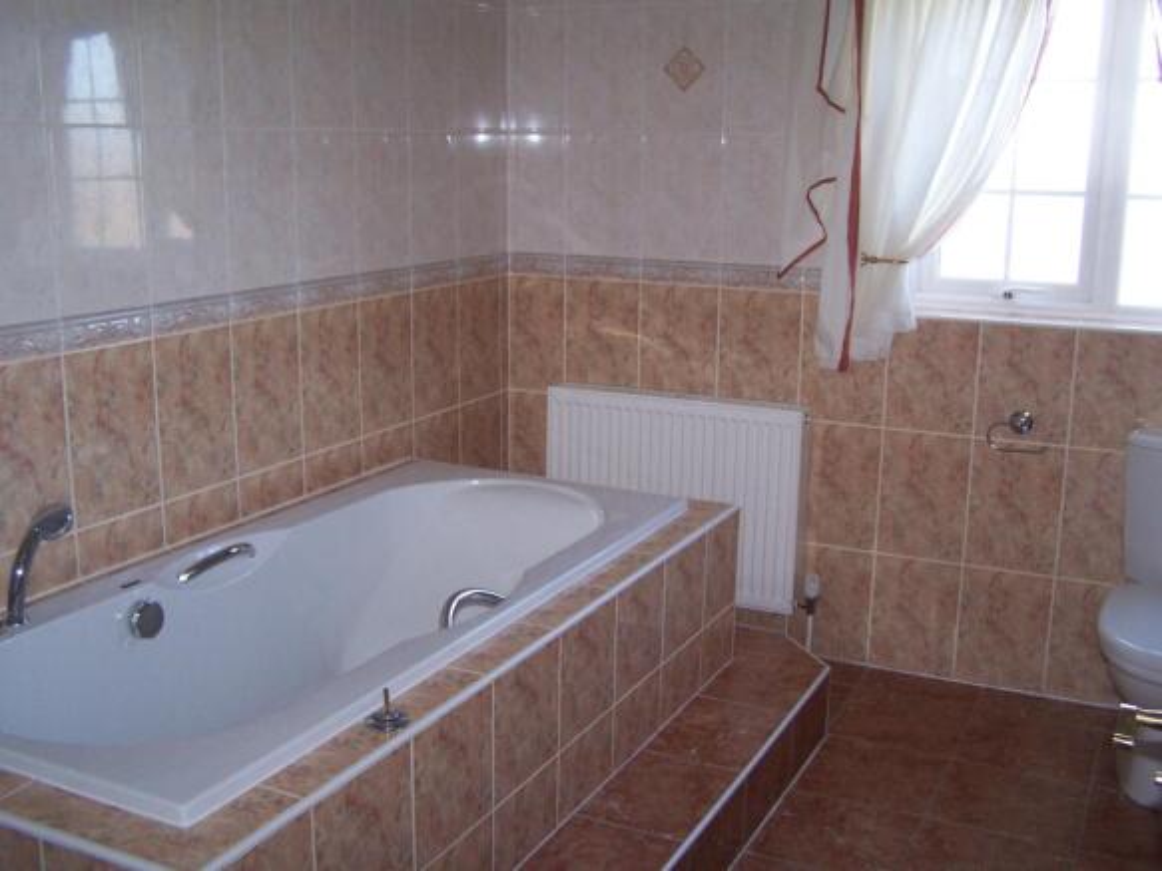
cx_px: 581
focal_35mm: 38
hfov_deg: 49.0
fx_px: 1275
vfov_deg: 37.7
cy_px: 436
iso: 140
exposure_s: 1/60
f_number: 2.8
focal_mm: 6.3
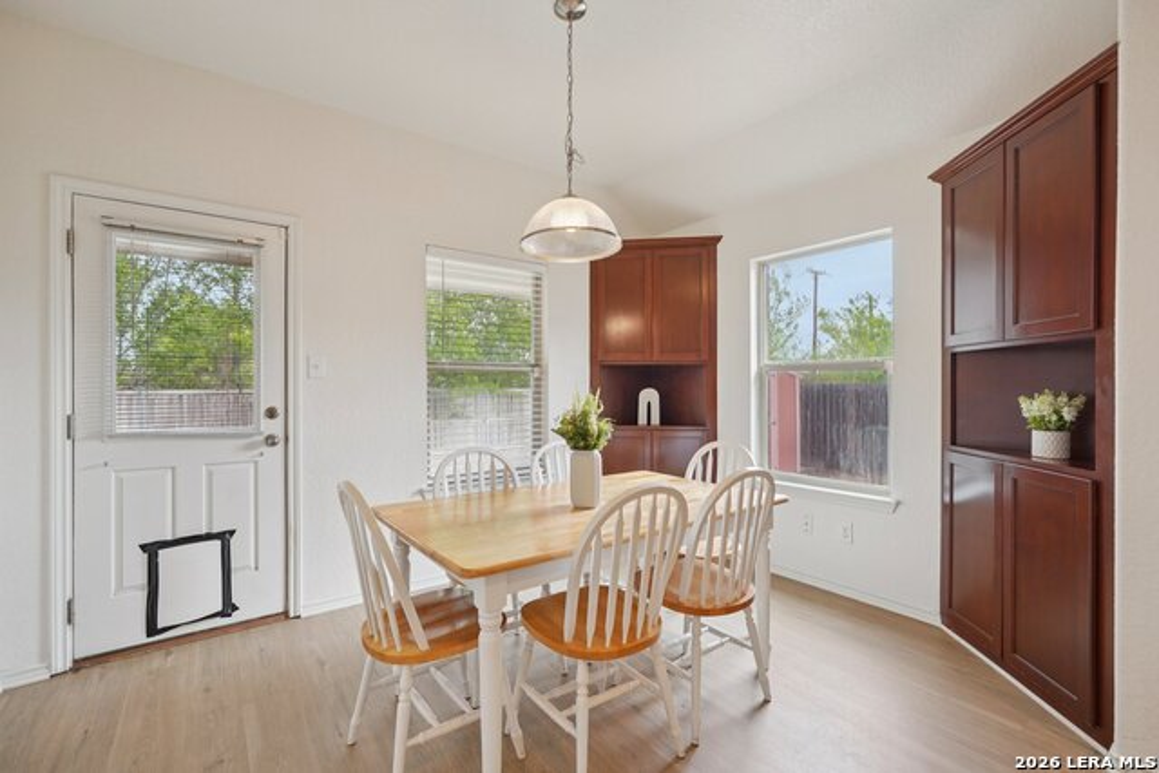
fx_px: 531
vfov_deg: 72.1
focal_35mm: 16
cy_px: 386
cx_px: 580
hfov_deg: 95.0
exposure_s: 1/30
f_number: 8
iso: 160
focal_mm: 16.5
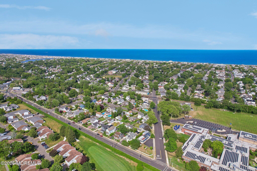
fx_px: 157
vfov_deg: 57.2
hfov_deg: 78.6
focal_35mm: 22
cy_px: 86
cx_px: 128
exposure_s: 1/1250
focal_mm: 8.4
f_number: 2.8
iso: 100
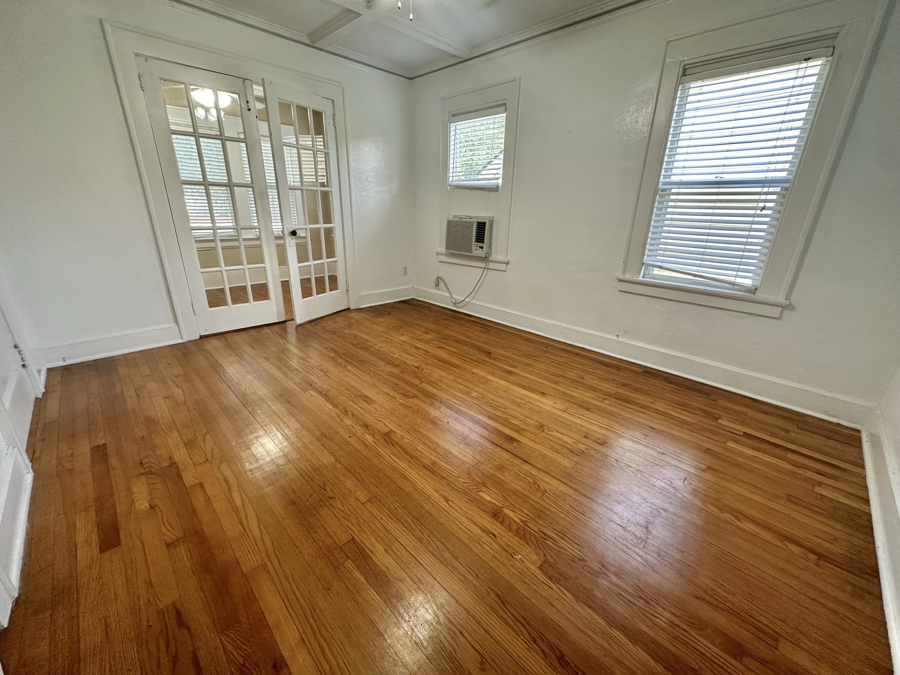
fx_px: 364
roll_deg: -1.8
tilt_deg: -19.9
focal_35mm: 14
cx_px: 450
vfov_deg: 85.7
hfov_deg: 102.1
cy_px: 338
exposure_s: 1/99
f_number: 2.2
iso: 160
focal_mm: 2.22
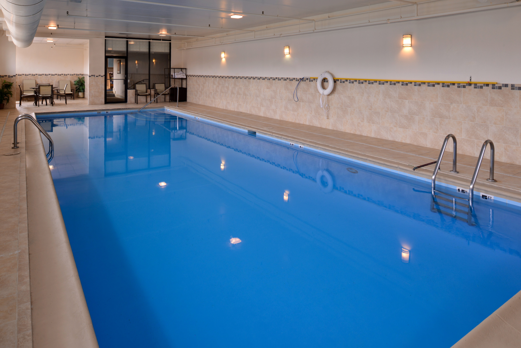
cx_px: 260
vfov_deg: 53.2
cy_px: 174
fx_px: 347
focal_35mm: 24
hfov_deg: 73.7
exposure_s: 1/15
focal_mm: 24
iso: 640
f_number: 13
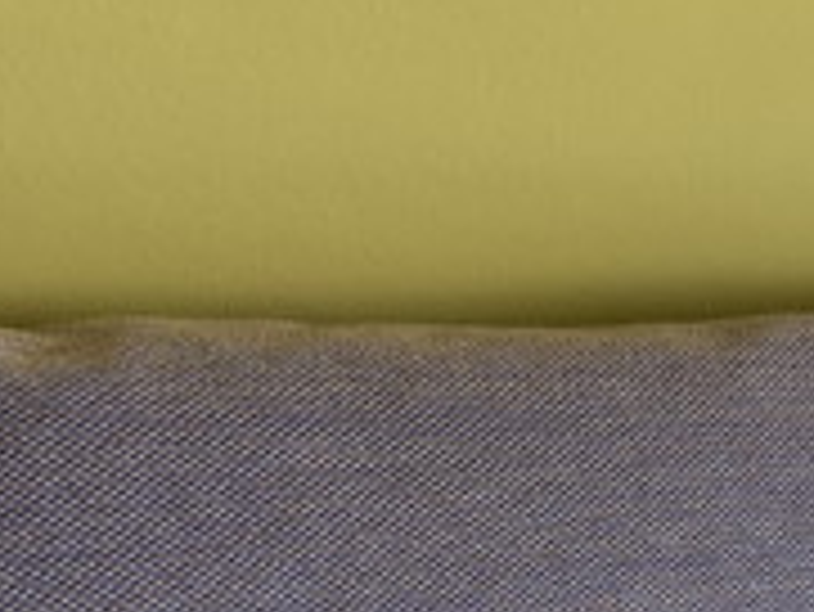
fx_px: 1600
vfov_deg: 19.6
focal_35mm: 68
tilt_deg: -20.3
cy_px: 842
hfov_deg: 28.5
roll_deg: -0.6
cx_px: 472
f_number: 1.78
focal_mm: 6.76
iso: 200
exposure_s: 1/120
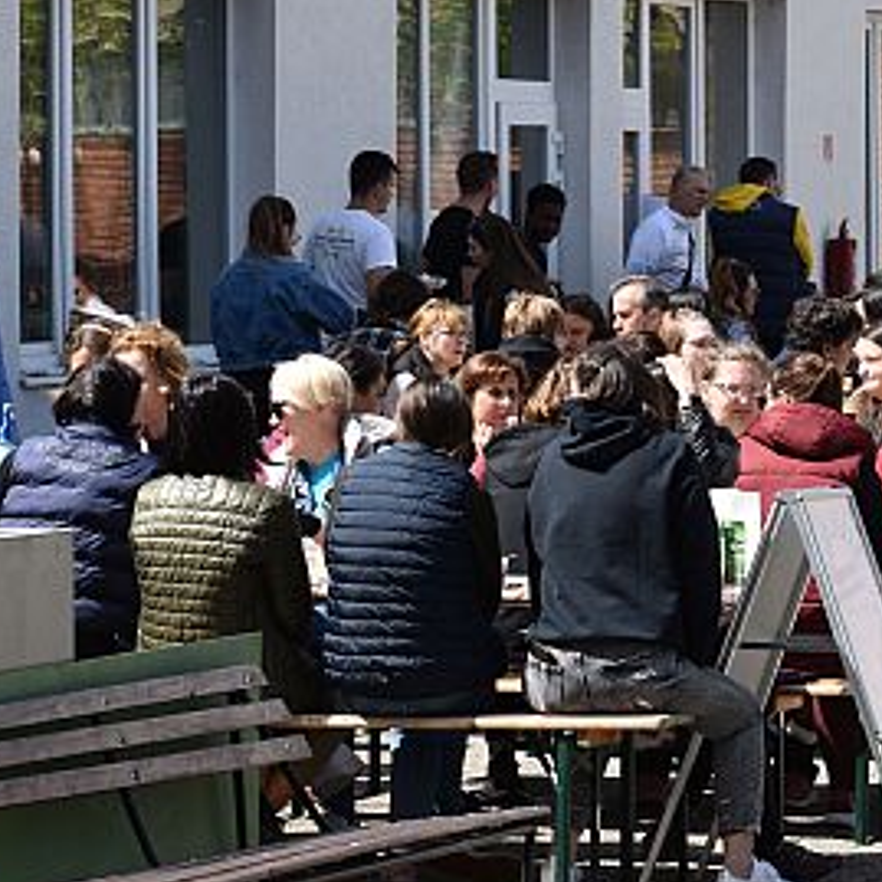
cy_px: 303
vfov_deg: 8.3
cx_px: 944
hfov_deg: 8.2
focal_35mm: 212
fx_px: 6111
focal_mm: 70
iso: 100
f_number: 8
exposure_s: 1/250
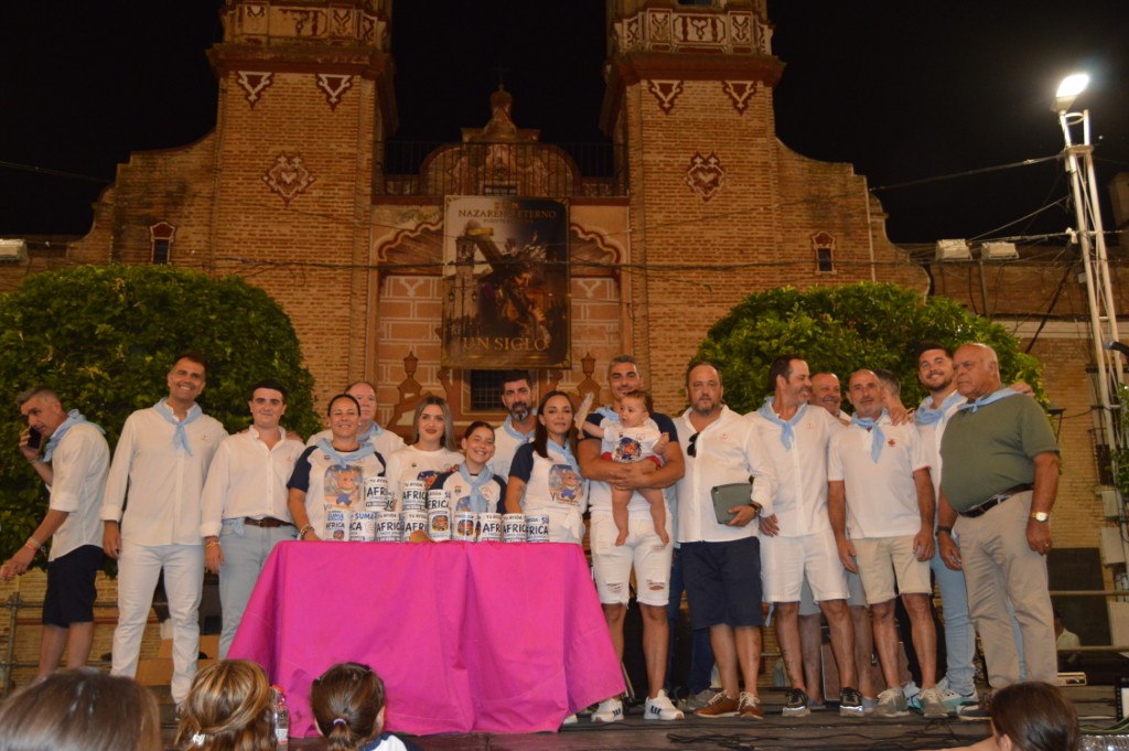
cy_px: 376
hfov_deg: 55.1
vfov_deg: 38.3
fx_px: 1081
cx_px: 564
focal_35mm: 34
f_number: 3.8
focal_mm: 23
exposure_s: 1/60
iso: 1400
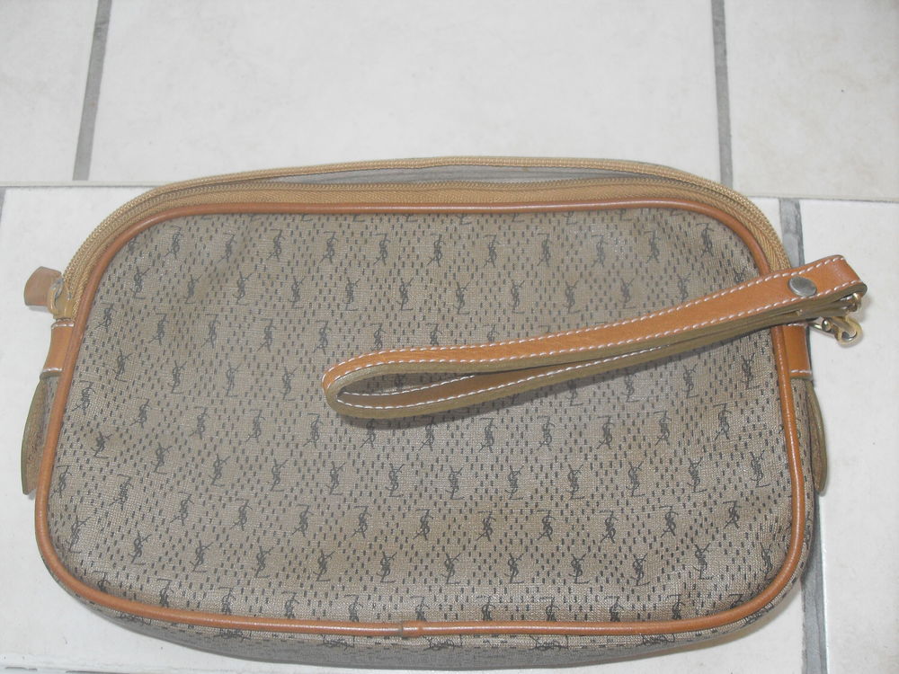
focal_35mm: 37
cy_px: 337
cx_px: 450
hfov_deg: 50.1
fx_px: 961
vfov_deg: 38.7
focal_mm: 6.3
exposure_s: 1/45
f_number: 2.8
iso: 100
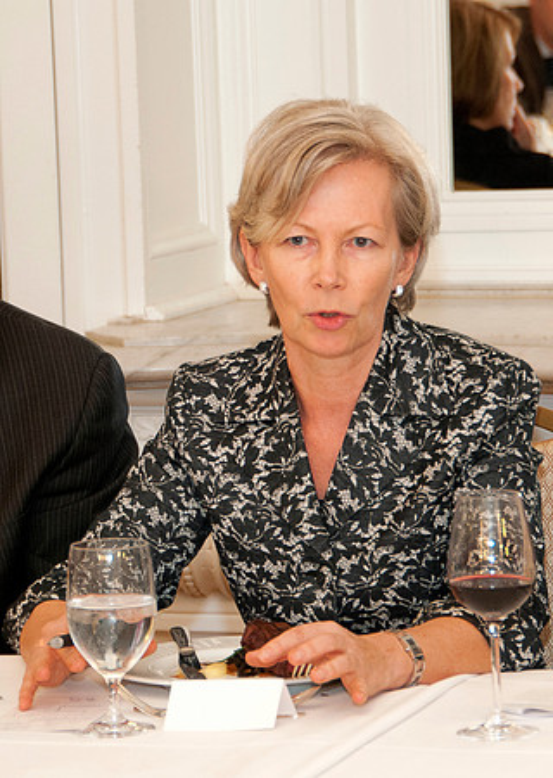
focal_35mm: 233
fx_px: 5148
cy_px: 331
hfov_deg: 6.1
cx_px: 329
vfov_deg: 8.6
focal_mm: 90
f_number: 5.3
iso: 220
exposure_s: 1/15
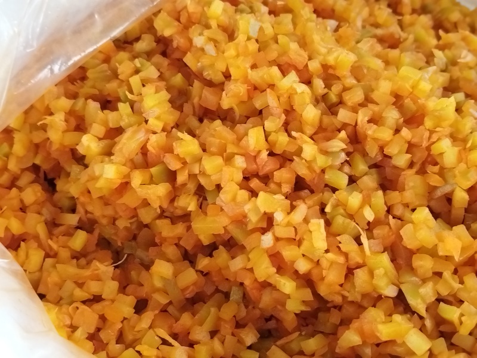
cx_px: 238
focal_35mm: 46
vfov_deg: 31.5
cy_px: 179
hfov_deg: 41.2
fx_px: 634
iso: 640
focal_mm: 5.52
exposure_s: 1/33.3
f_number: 1.9
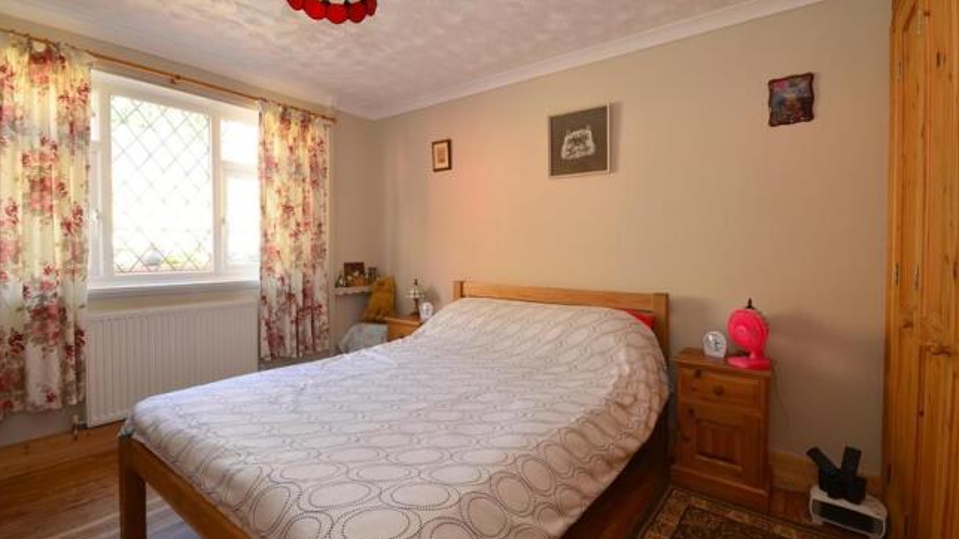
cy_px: 254
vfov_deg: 67.0
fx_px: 407
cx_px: 472
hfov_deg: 99.4
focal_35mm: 16
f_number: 11
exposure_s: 1/2.5
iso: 200
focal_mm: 10
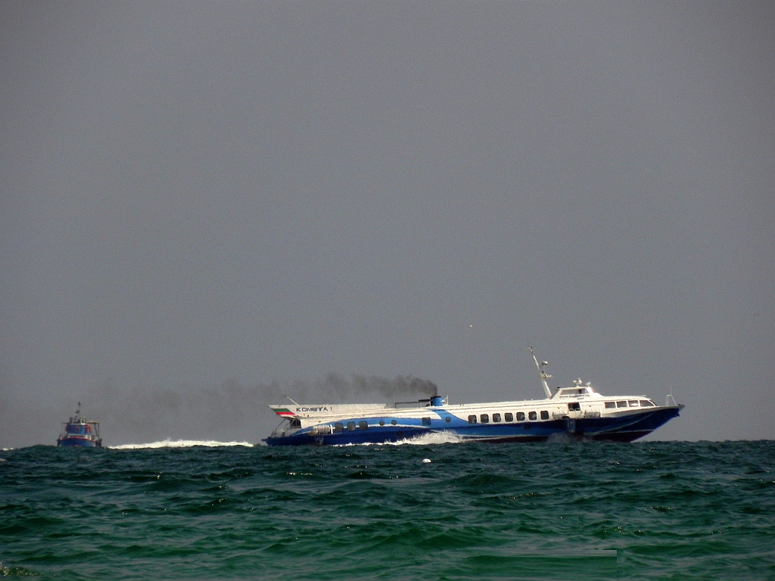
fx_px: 15179
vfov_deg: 2.2
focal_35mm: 678
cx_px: 388
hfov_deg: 2.9
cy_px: 290
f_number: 8
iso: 200
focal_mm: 120
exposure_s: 1/1250
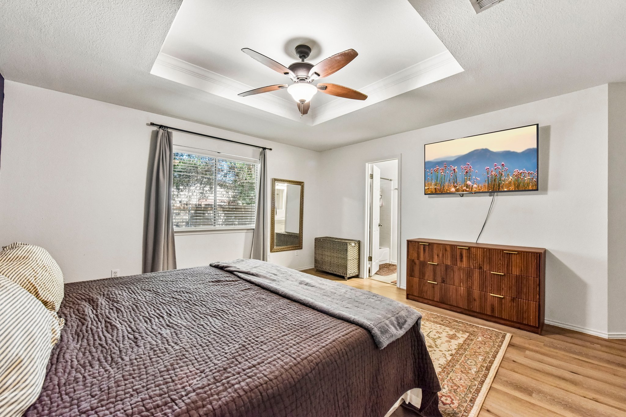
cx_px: 313
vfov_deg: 81.2
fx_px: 243
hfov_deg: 104.3
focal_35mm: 14
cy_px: 208
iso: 1600
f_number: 8
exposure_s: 1/15
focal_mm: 14
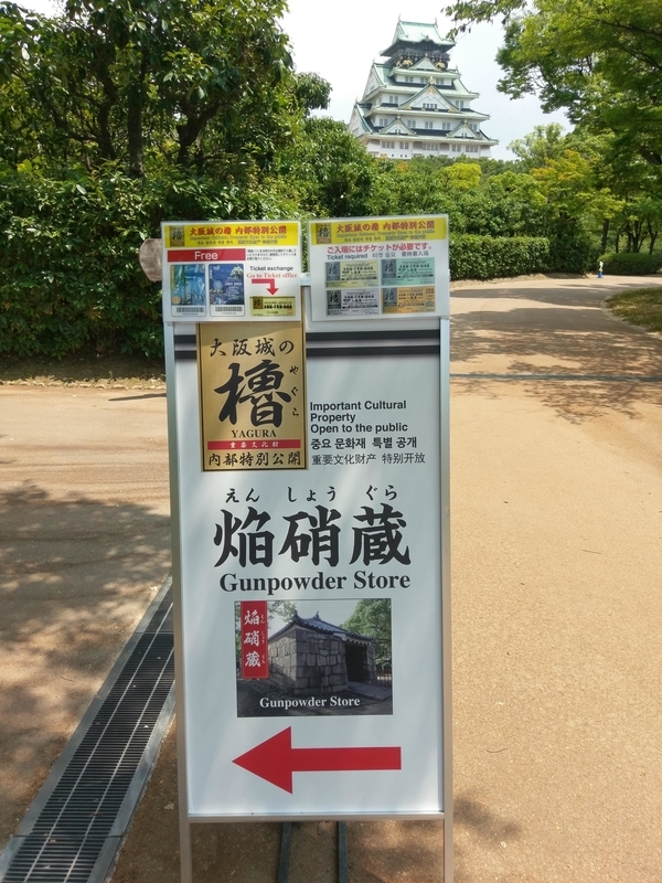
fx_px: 663
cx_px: 331
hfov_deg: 53.1
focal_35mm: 26
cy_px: 442
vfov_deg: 67.3
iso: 100
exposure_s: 1/1574
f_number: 1.8
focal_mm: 4.58
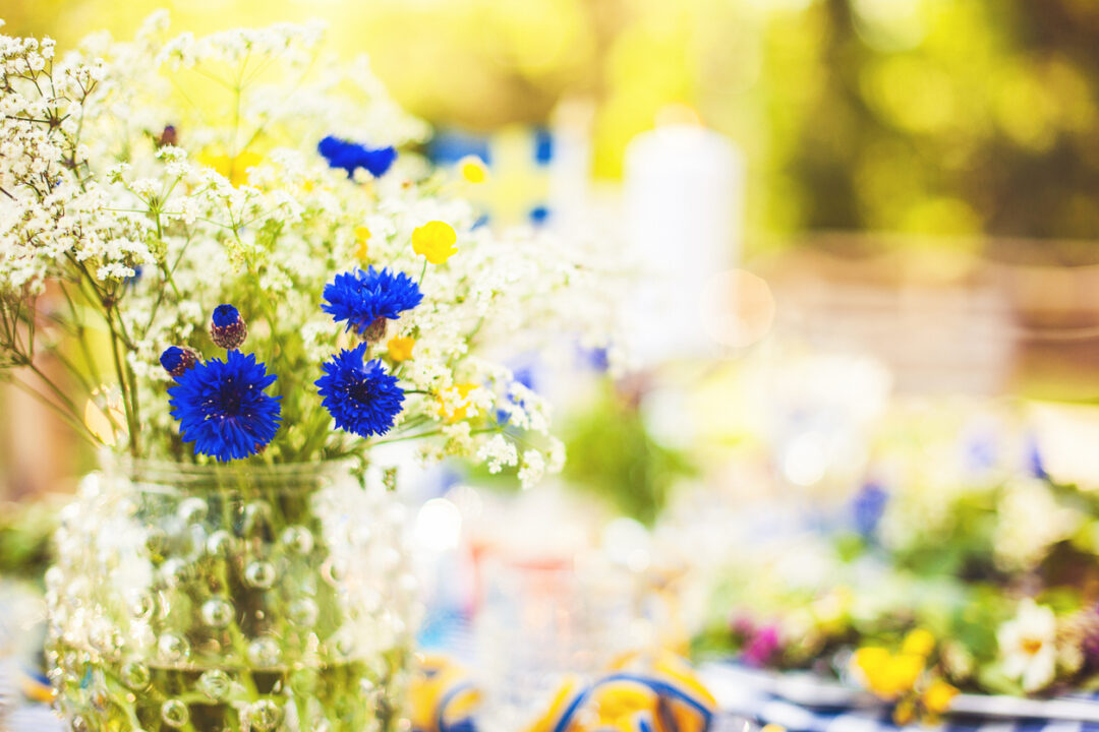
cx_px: 550
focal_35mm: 50
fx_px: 1526
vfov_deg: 27.0
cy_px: 366
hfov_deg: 39.6
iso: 160
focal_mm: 50
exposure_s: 1/800
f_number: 2
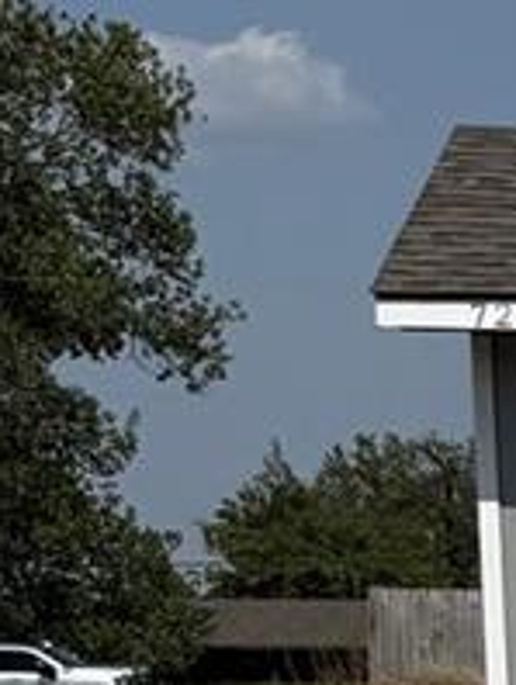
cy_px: 1052
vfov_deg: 10.2
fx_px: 3689
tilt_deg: -6.7
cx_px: 1815
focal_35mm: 186
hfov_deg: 6.8
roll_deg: -0.4
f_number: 1.78
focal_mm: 6.76
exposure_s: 1/10309
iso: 80
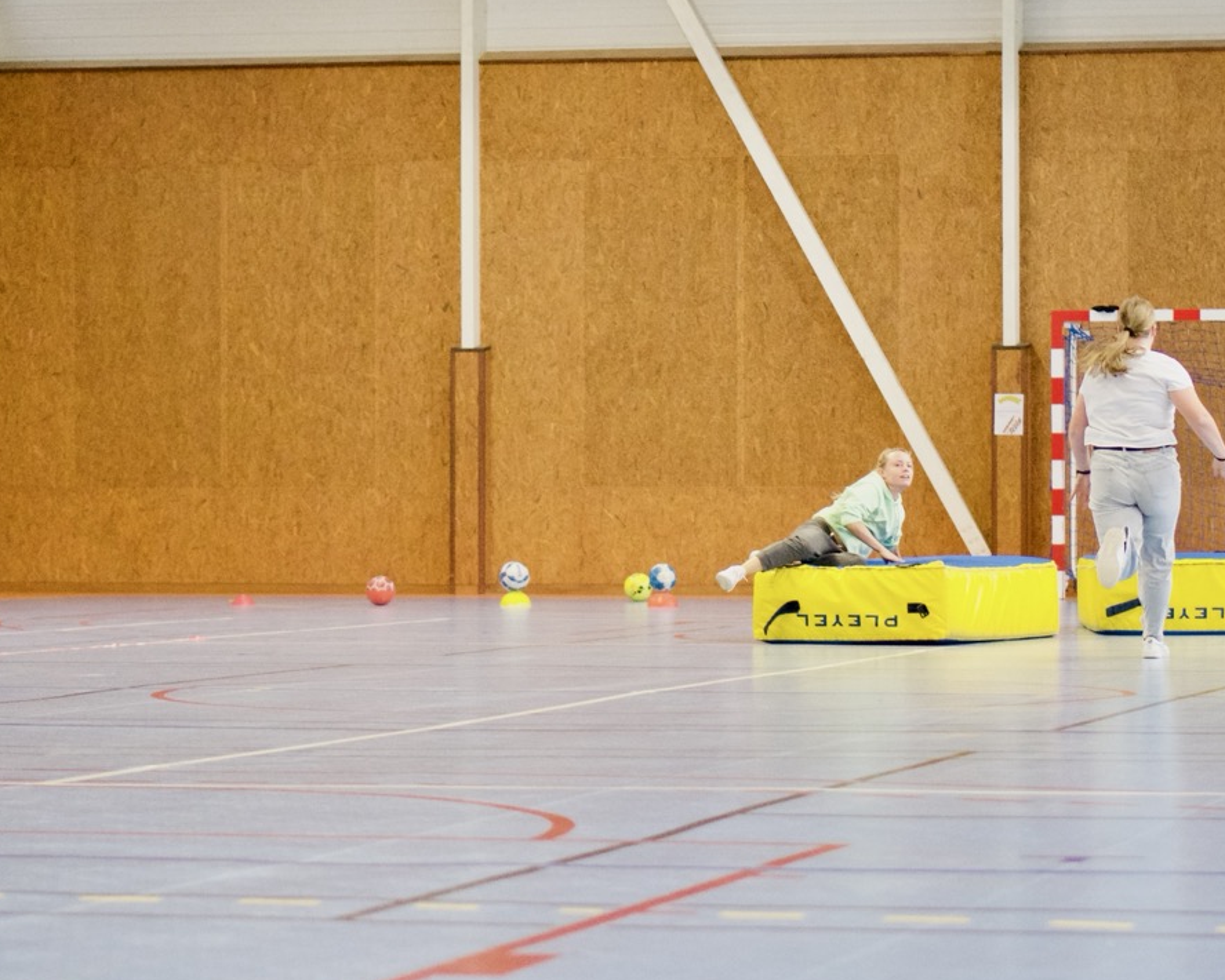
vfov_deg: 12.8
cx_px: 829
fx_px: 4388
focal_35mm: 121
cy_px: 537
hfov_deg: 15.9
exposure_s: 1/250
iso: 3200
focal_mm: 43
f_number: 1.8
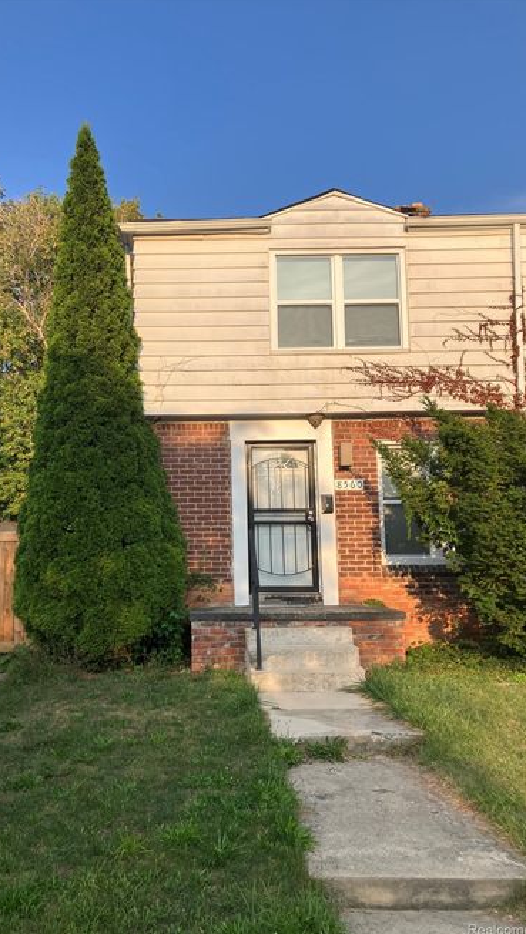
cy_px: 466
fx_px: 769
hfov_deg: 37.4
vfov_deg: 62.6
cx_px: 181
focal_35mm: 31
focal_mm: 3.99
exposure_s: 1/1156
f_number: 1.8
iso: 32
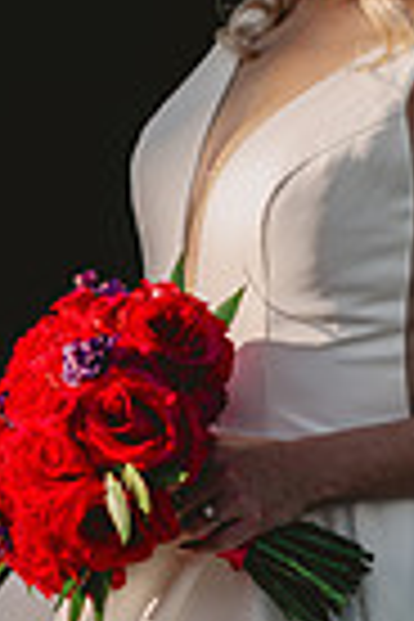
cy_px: 374
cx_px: 160
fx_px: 4778
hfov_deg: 5.0
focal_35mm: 277
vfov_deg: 7.4
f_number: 2.5
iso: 50
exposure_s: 1/400
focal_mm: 85
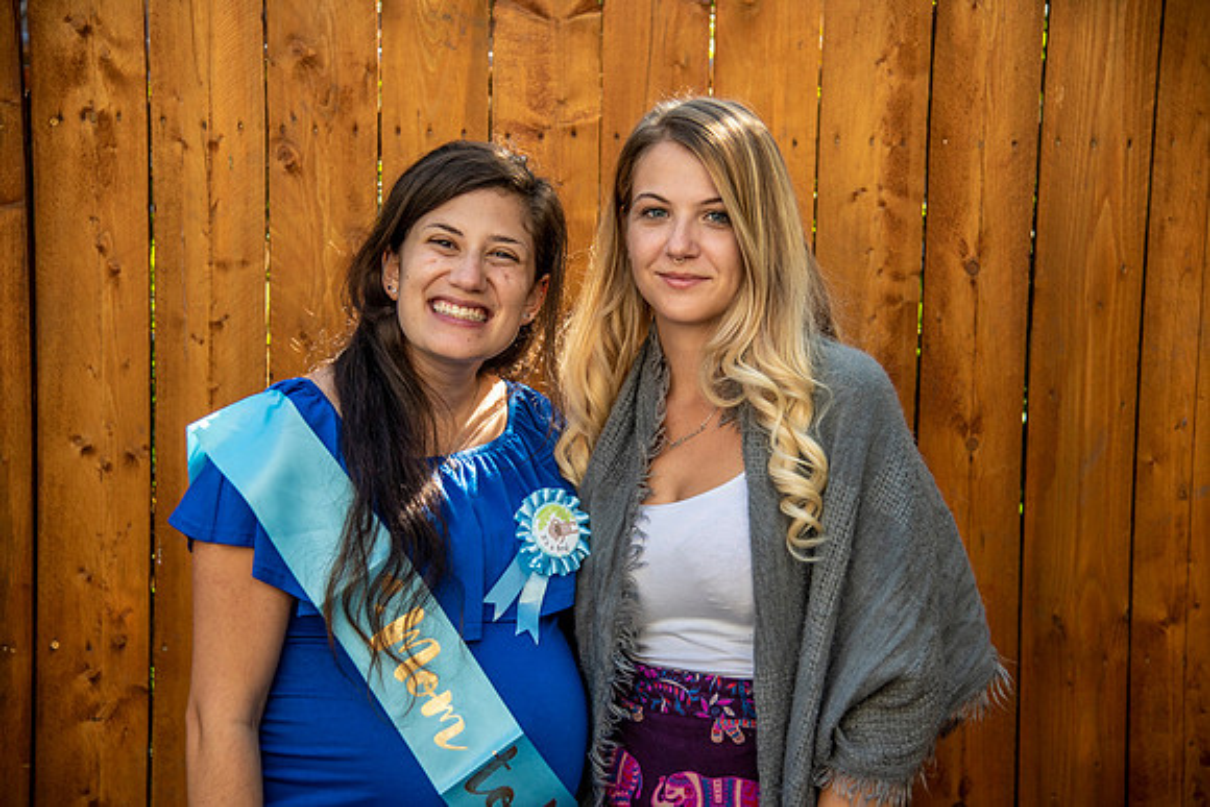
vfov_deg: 21.9
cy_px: 404
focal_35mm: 62
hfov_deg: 32.4
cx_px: 605
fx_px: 2084
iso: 125
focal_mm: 62
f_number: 4
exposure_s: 1/320
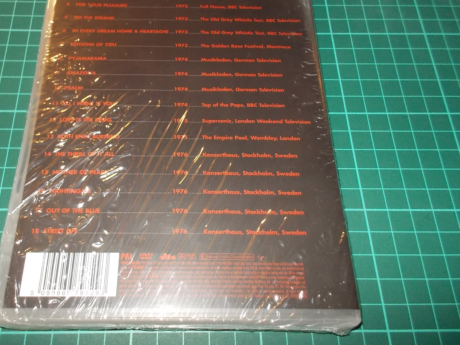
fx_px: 452
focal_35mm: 34
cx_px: 191
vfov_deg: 41.7
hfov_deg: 53.7
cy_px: 147
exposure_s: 1/30
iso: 200
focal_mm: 4.1
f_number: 3.3
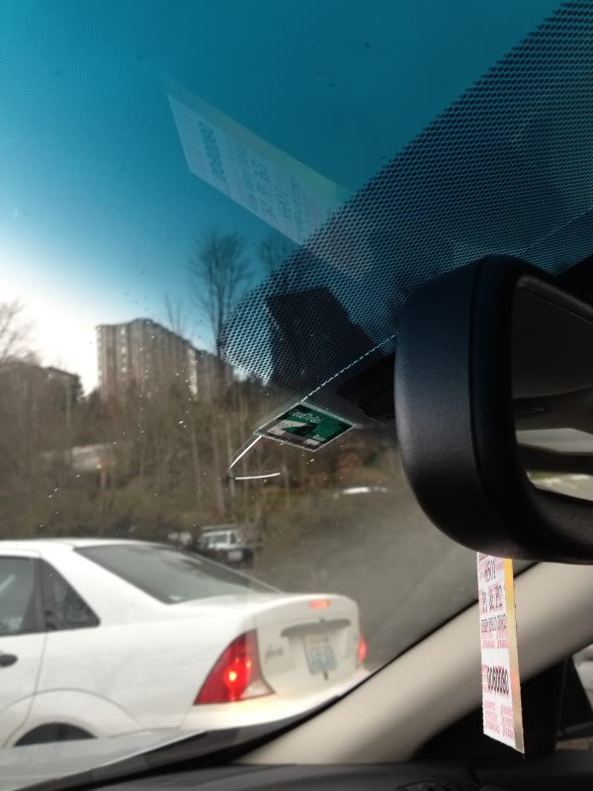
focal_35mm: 35
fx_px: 799
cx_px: 296
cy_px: 396
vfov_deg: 52.6
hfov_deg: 40.7
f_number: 2.4
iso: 80
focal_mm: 4.3
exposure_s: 1/60
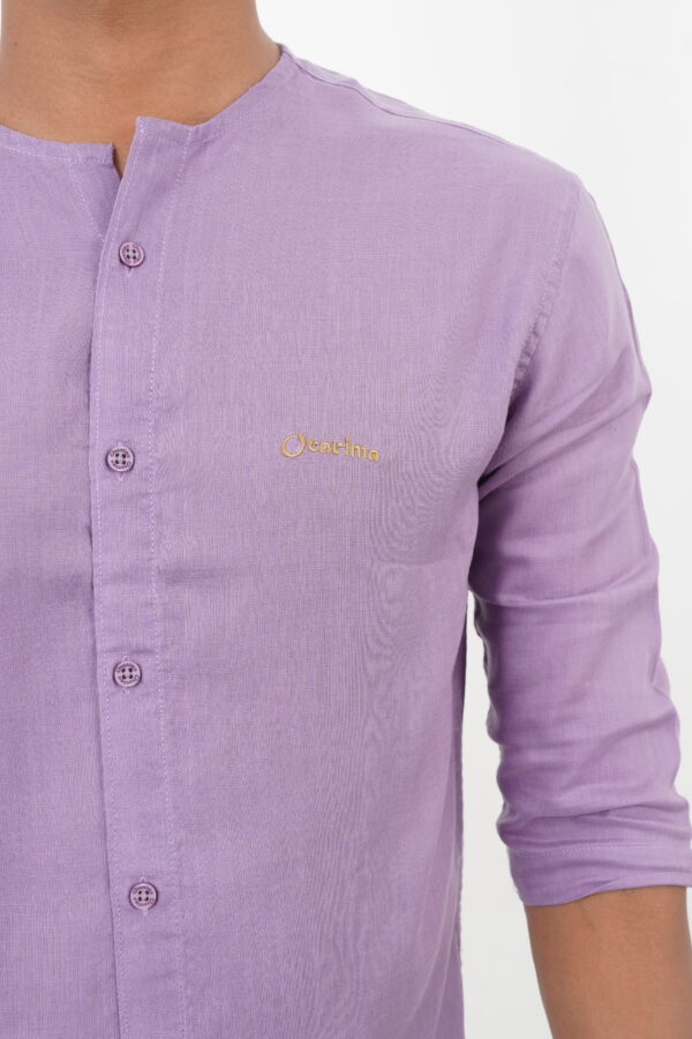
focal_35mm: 51
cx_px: 346
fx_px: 1470
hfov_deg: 26.5
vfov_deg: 38.9
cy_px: 520
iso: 200
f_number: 8
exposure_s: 1/100
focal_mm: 34
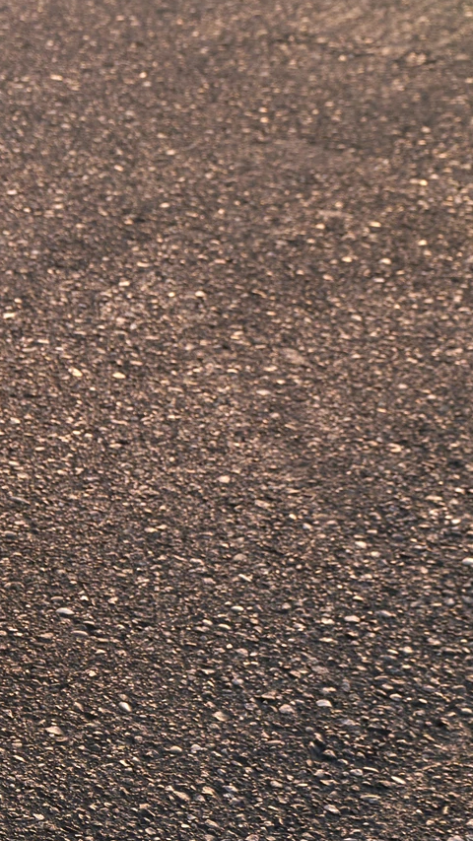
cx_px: -800
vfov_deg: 16.5
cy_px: 668
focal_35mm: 129
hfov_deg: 8.3
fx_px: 2875
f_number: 5
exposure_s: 15
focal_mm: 35
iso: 200
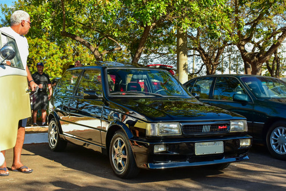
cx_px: 143
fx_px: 405
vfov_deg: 26.5
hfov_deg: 38.9
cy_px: 96
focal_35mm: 51
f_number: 7.1
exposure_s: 1/160
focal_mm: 34
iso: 200
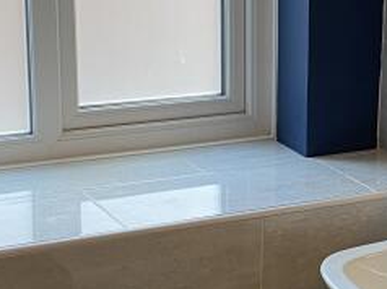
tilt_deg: -15.1
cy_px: 154
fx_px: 1251
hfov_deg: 17.1
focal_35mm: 112
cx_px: 408
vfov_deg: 13.2
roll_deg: -3.0
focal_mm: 4.25
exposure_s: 1/50
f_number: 1.8
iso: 100
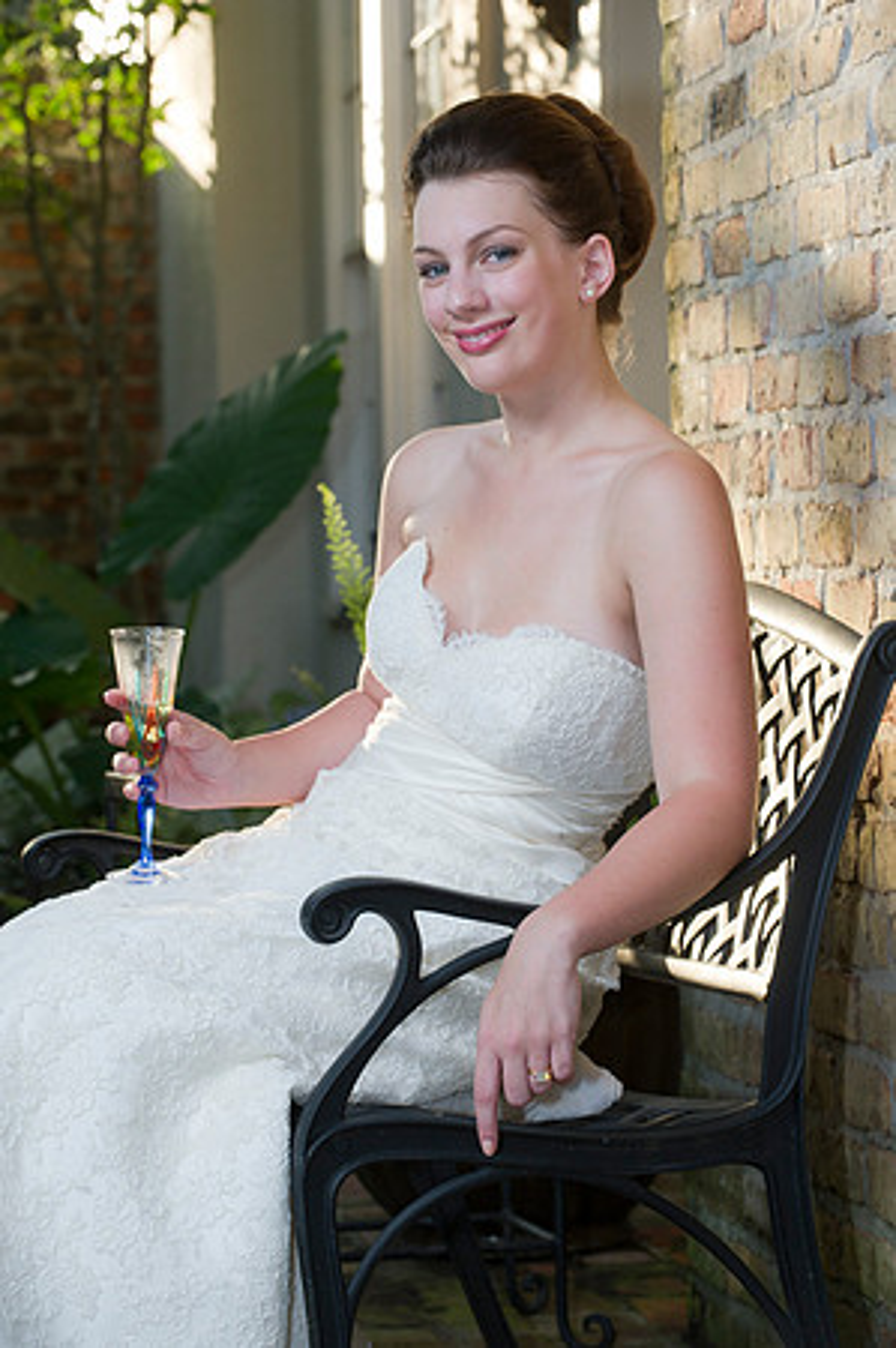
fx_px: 4340
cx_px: 448
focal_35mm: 116
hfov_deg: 11.8
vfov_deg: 17.7
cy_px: 674
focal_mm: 116
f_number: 7.1
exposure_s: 1/60
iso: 400
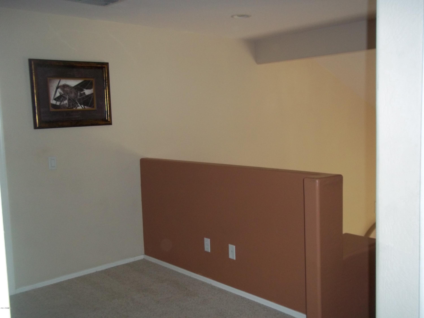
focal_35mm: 36
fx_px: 441
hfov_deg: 51.4
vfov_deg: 39.7
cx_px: 212
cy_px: 159
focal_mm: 6.5
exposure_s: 1/30
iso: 160
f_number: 3.1
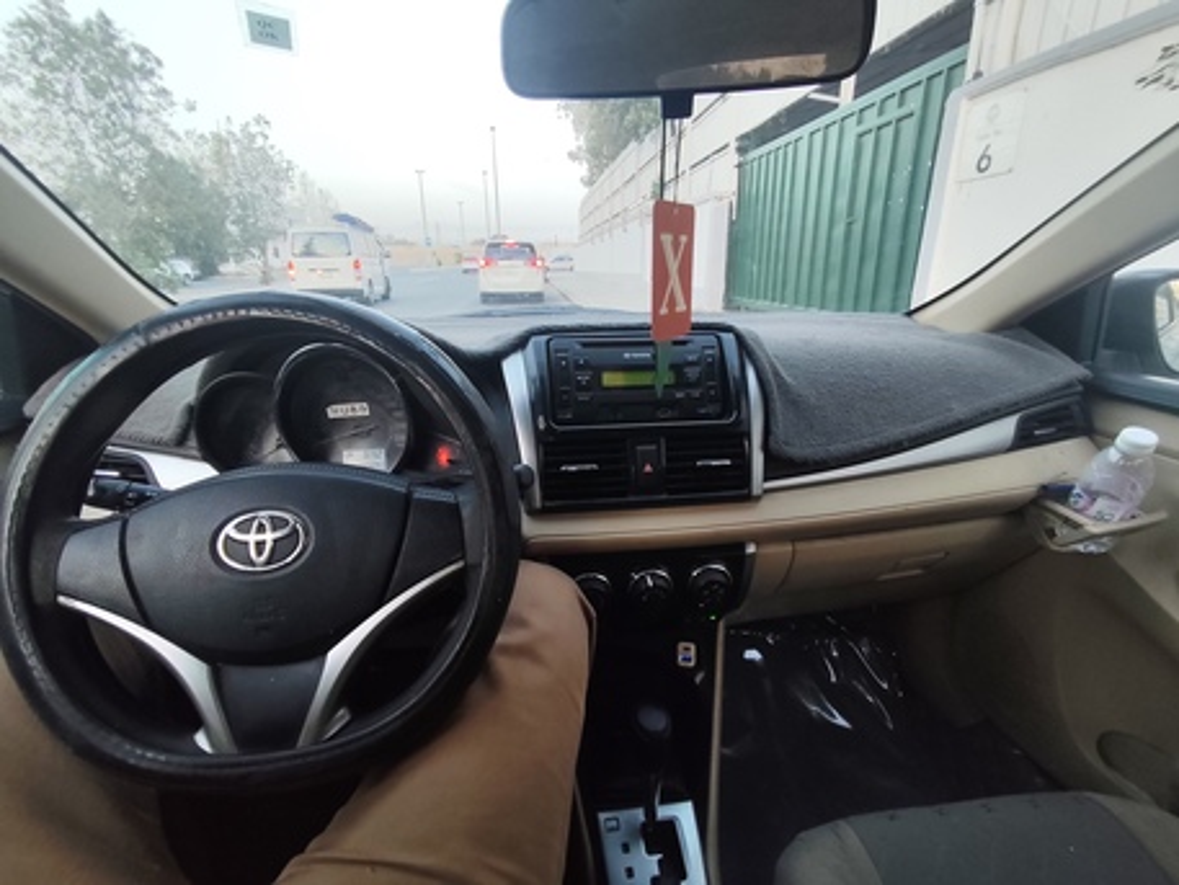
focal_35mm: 15
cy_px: 442
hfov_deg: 98.2
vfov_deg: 81.8
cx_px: 590
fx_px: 511
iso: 100
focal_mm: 1.65
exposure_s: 1/60
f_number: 2.2
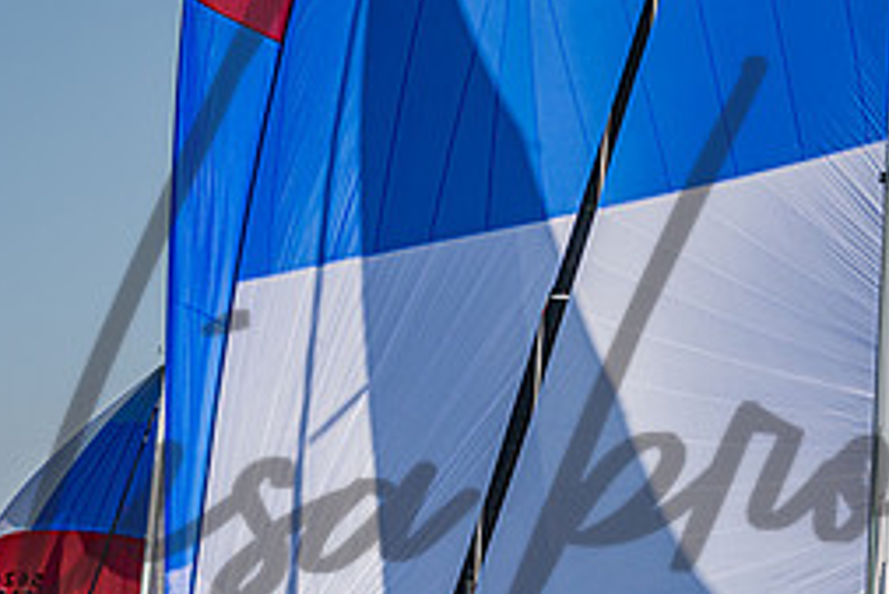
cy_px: 519
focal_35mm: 256
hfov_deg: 8.0
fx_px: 6325
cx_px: 789
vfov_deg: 5.4
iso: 400
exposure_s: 1/6400
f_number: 4.5
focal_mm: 100
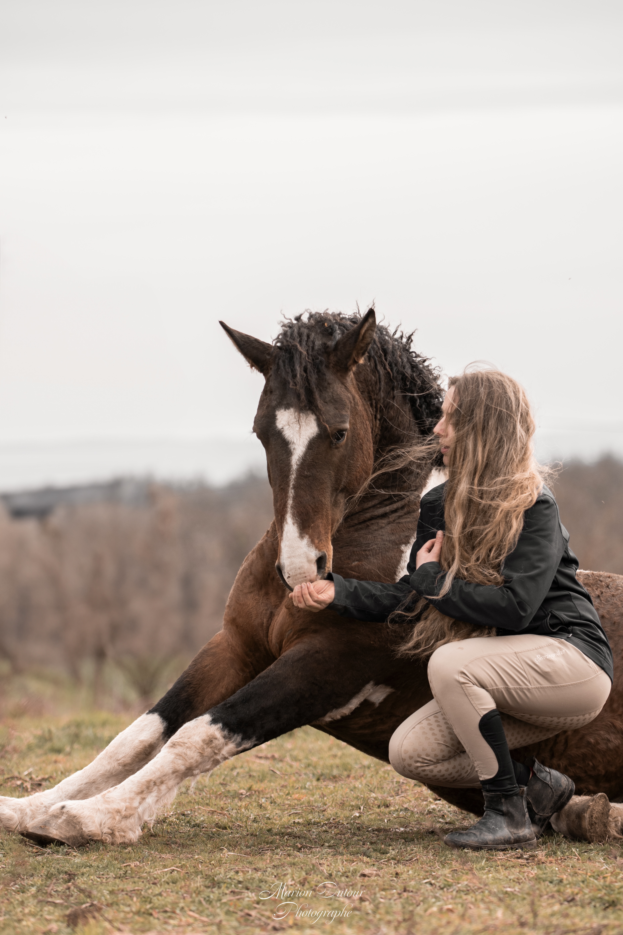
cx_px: 312
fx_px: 4516
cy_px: 468
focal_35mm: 174
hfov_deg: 7.9
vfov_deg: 11.8
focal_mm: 116
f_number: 2.8
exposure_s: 1/640
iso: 100
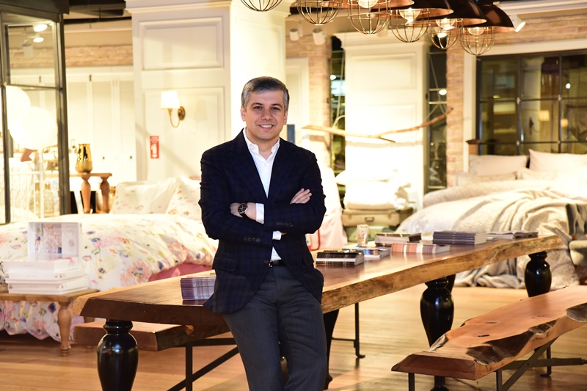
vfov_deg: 18.2
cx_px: 294
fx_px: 1223
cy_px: 196
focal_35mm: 75
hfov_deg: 27.0
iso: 1600
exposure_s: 1/80
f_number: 4
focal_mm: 75
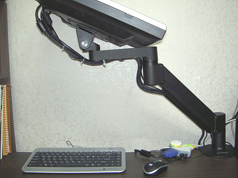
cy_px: 89
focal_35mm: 39
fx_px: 268
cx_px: 119
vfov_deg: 36.8
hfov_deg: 47.9
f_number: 2.8
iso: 200
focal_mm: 8
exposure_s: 1/60
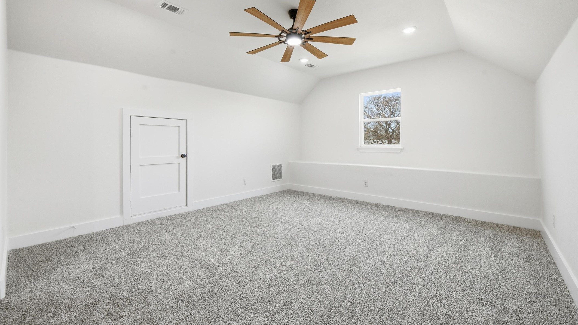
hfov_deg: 103.0
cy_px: 145
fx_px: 230
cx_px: 285
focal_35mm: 15
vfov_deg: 70.3
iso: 100
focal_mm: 14
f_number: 9
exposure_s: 1/125
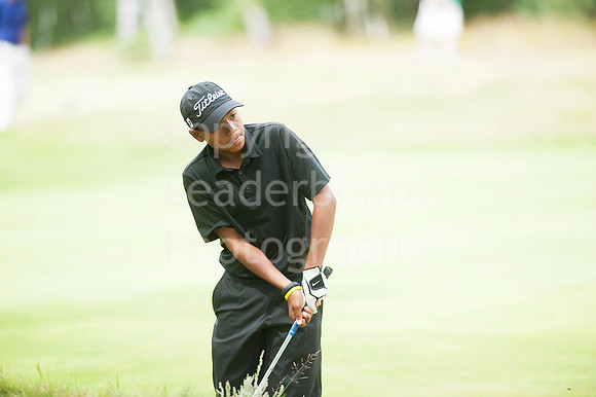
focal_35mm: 300
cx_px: 298
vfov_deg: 4.6
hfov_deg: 6.9
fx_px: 4964
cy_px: 198
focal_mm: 300
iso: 400
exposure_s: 1/1000
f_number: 4
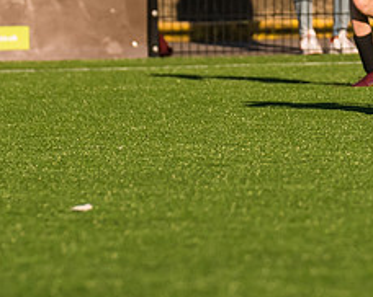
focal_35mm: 1042
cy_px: -6
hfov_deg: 1.9
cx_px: 396
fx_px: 11493
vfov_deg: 1.5
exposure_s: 1/4000
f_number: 4
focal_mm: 220
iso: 400
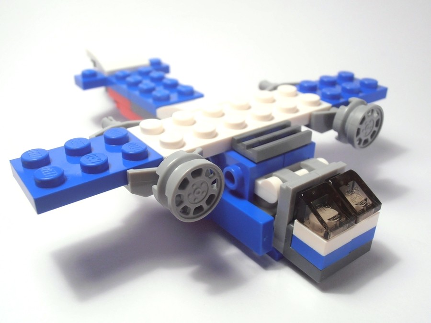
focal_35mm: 37
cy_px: 162
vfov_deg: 38.7
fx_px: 461
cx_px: 216
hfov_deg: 50.1
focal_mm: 6.61
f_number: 3.9
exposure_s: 1/60
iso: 80
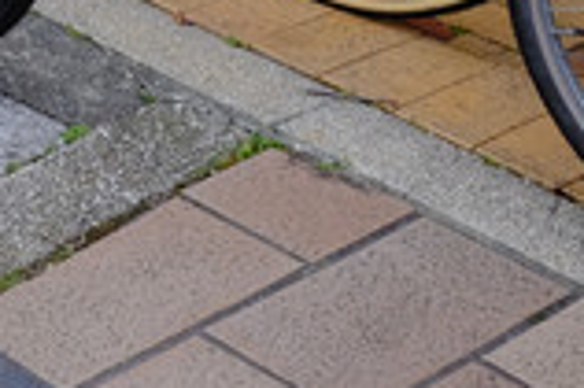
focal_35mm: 142
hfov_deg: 13.0
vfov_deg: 9.1
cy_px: -386
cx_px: -481
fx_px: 2301
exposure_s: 1/2700
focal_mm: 23
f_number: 2.8
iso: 800
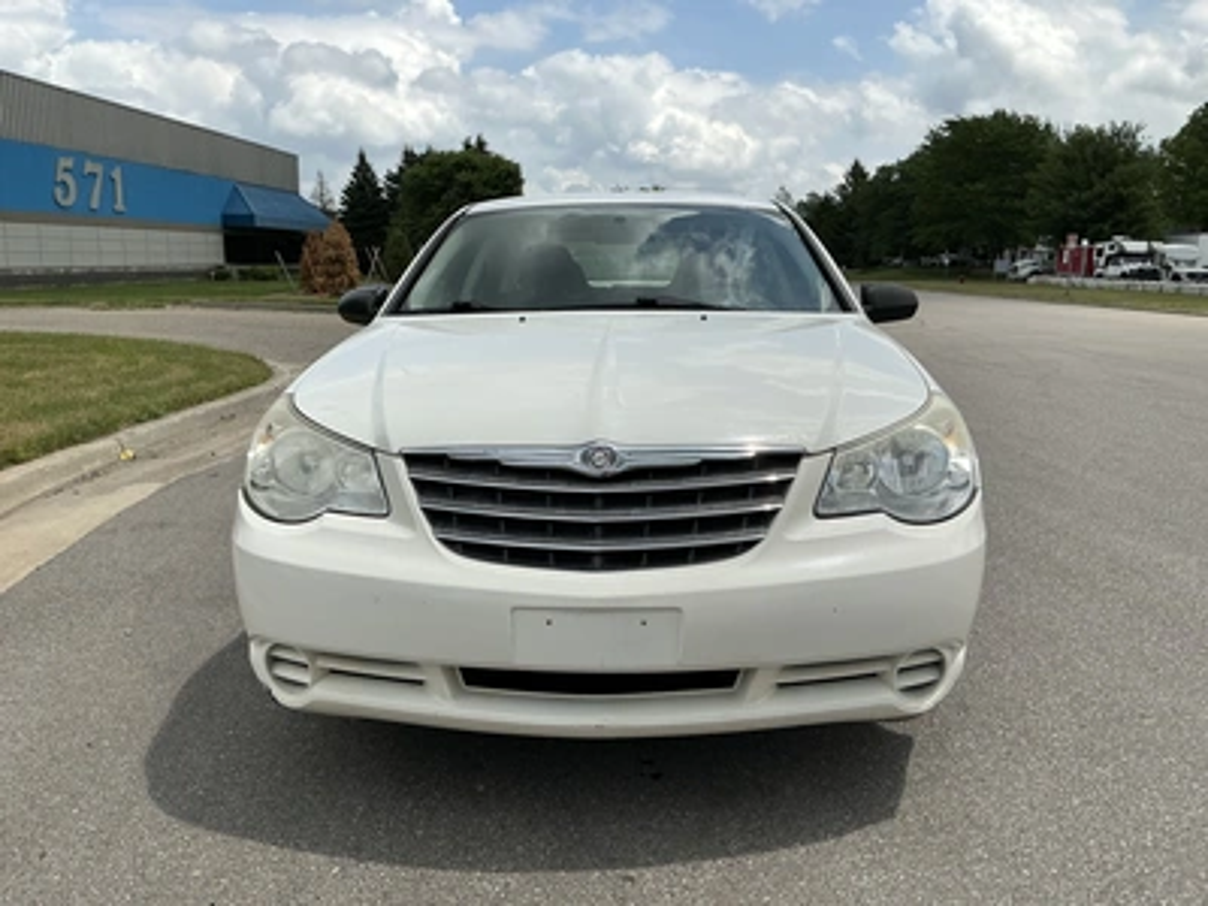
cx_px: 604
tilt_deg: -7.2
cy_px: 453
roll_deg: -0.3
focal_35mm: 28
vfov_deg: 49.7
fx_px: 977
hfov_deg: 63.4
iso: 25
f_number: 1.8
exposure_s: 1/3125
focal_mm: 3
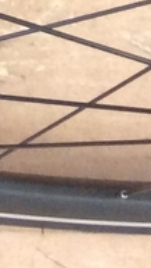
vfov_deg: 8.7
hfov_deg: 5.3
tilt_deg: -56.4
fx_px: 1533
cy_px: -443
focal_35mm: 216
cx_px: -337
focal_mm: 3.3
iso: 160
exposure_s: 1/24
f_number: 2.4
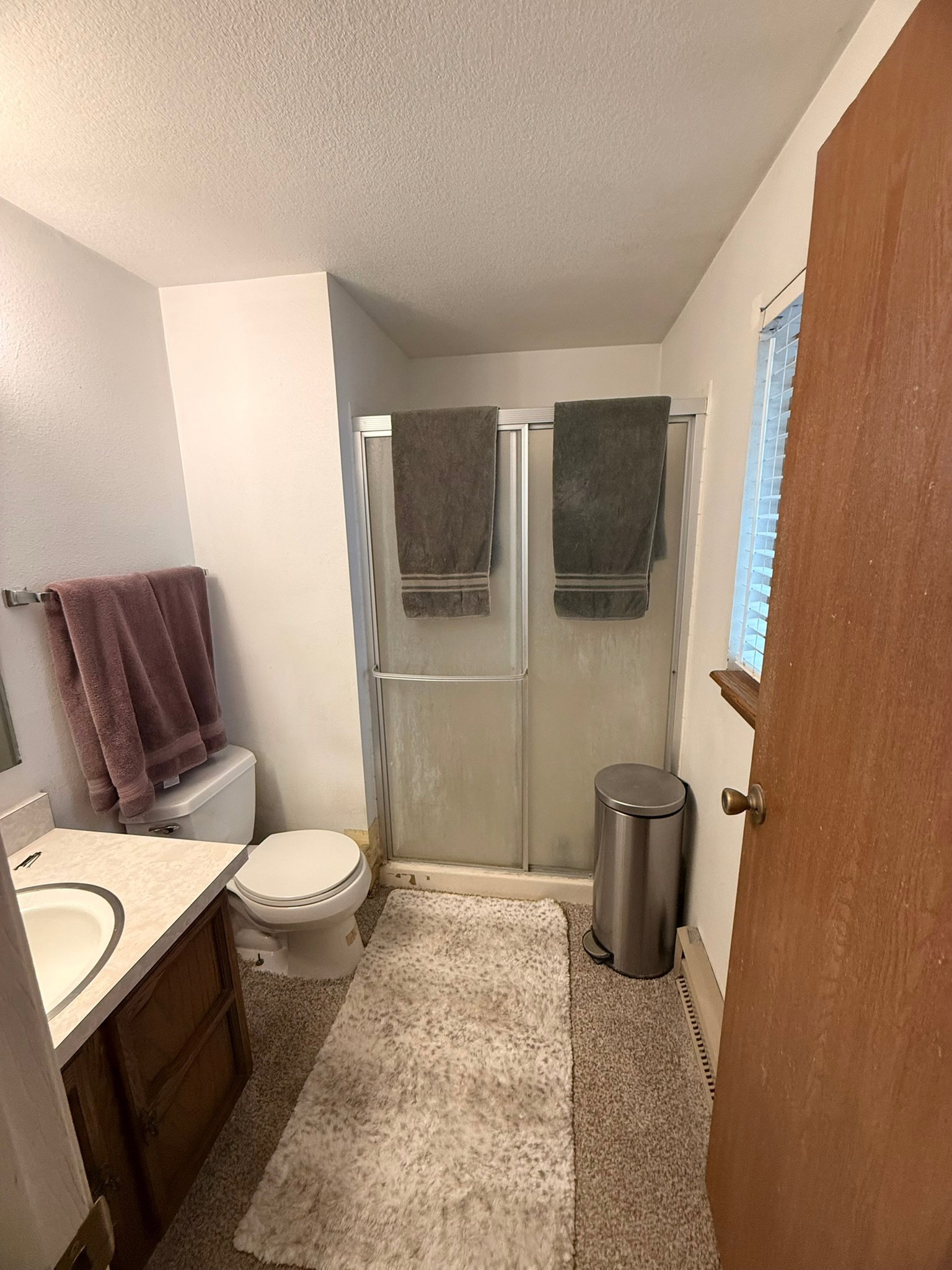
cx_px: 476
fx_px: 513
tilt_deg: -12.5
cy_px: 635
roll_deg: +0.9
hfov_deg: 85.7
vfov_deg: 102.1
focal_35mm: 14
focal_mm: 2.22
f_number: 2.2
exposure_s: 1/60
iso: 250
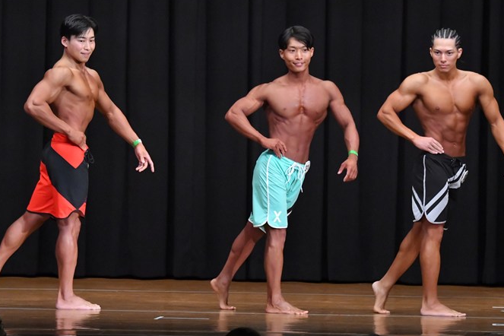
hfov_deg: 8.7
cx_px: 216
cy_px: 163
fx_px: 3304
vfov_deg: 5.8
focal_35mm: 236
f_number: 5.6
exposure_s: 1/400
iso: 8000
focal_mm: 135
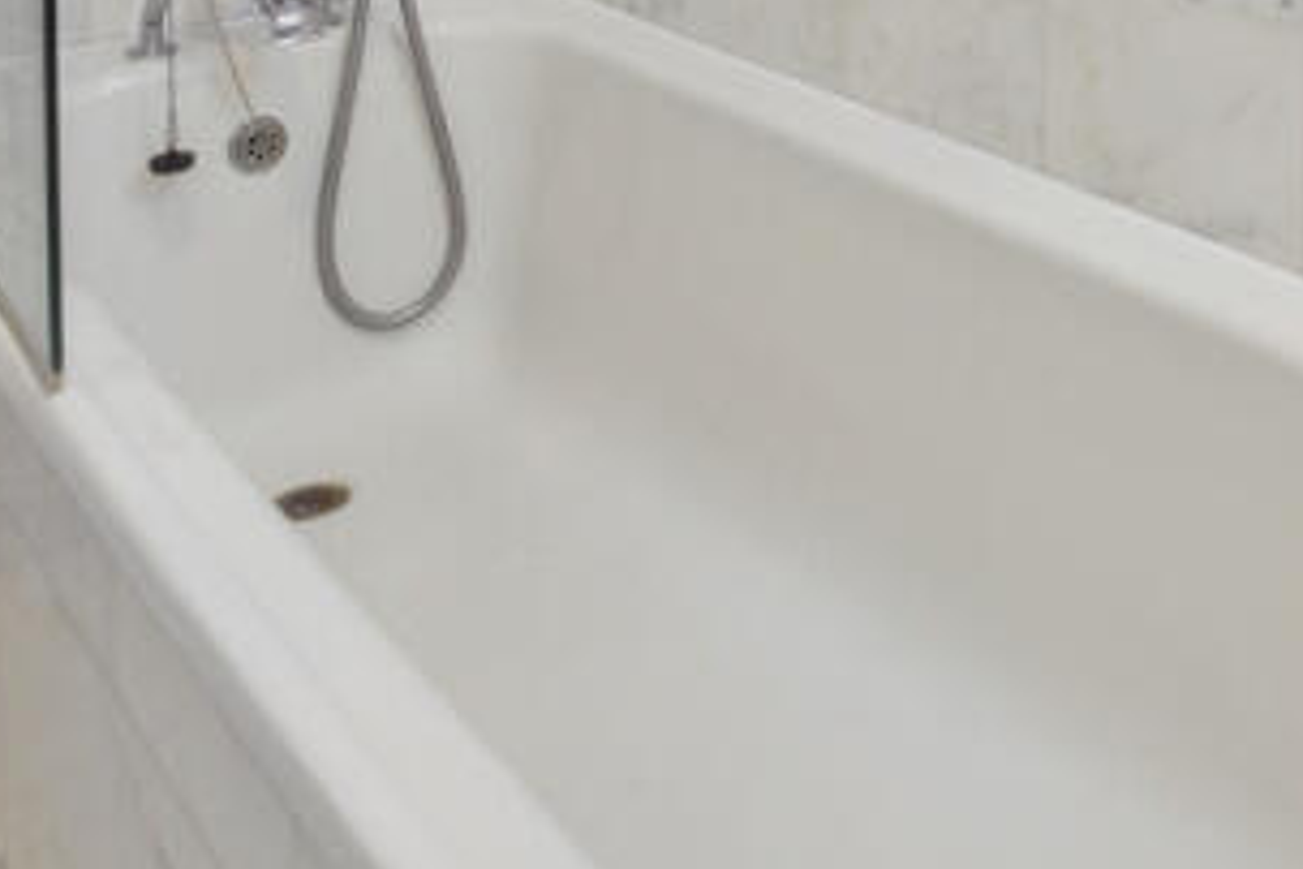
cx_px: 1178
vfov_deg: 23.6
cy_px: -471
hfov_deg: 41.0
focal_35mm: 44
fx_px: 1592
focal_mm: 13
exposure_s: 1/10
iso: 400
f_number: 11
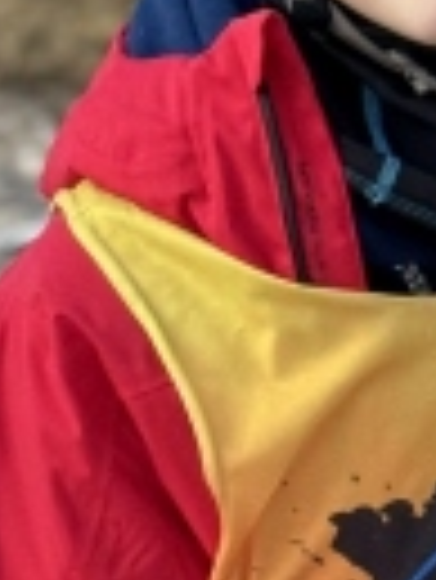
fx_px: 3739
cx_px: 292
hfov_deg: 6.7
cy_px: 616
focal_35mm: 223
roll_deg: +0.9
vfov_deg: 8.8
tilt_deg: -12.5
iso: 64
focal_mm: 6.86
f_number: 1.78
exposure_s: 1/1395
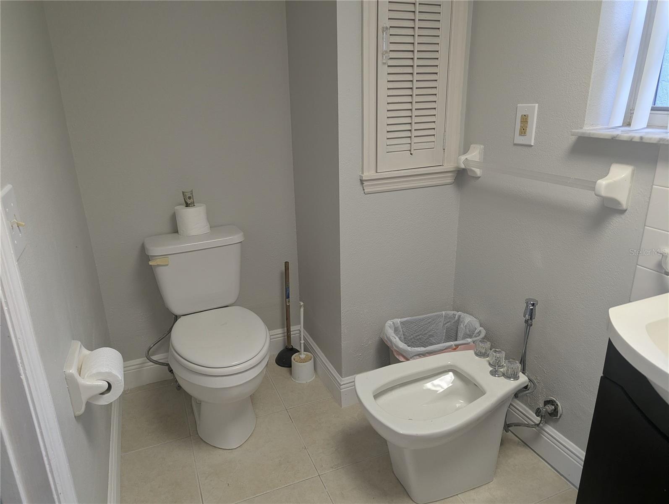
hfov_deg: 71.5
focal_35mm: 24
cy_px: 252
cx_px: 334
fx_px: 464
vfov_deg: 56.9
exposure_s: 1/120
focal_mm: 6.81
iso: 187
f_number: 1.85
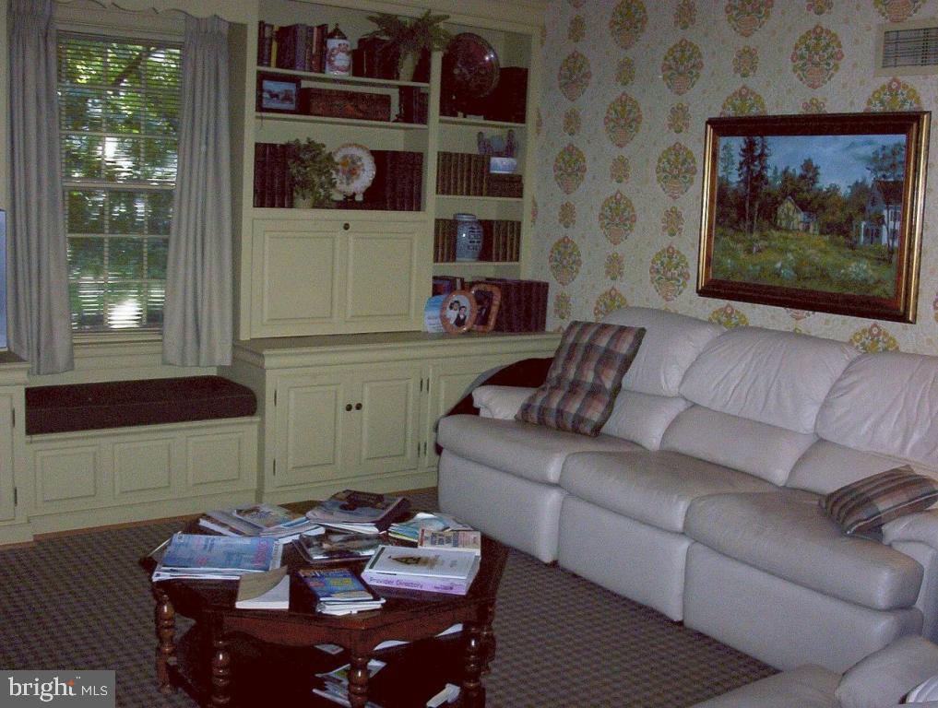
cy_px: 354
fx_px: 1059
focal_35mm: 39
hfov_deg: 47.8
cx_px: 469
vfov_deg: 37.0
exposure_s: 1/30
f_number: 4.5
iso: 140
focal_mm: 6
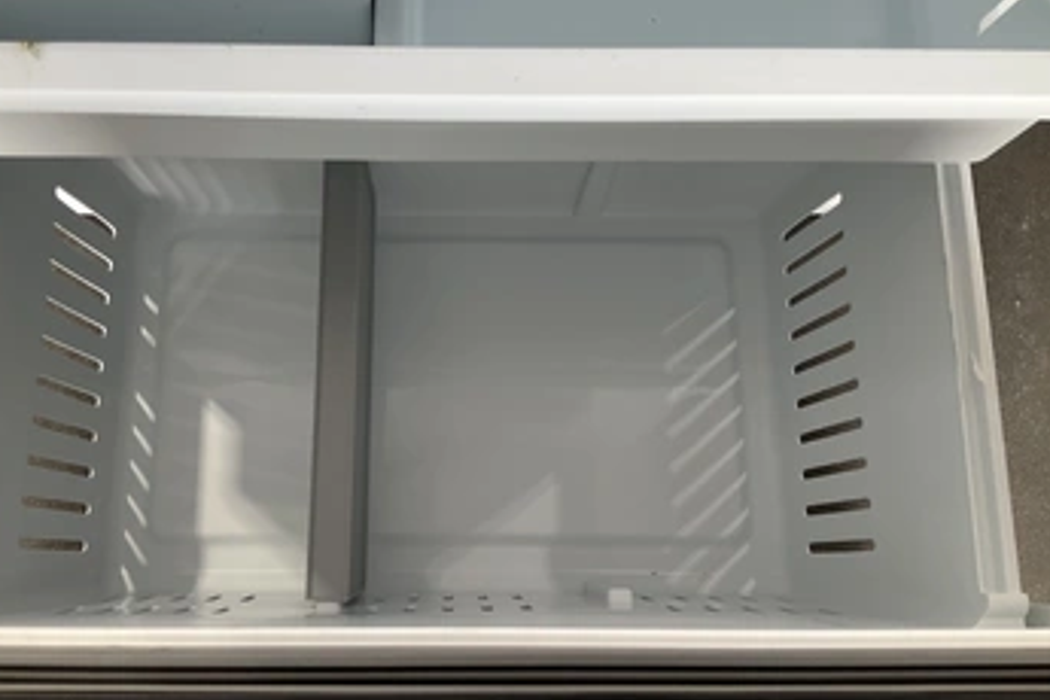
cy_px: 320
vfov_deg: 37.8
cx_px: 466
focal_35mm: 35
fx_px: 1021
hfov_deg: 54.3
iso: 40
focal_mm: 3
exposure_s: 1/122
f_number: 1.8
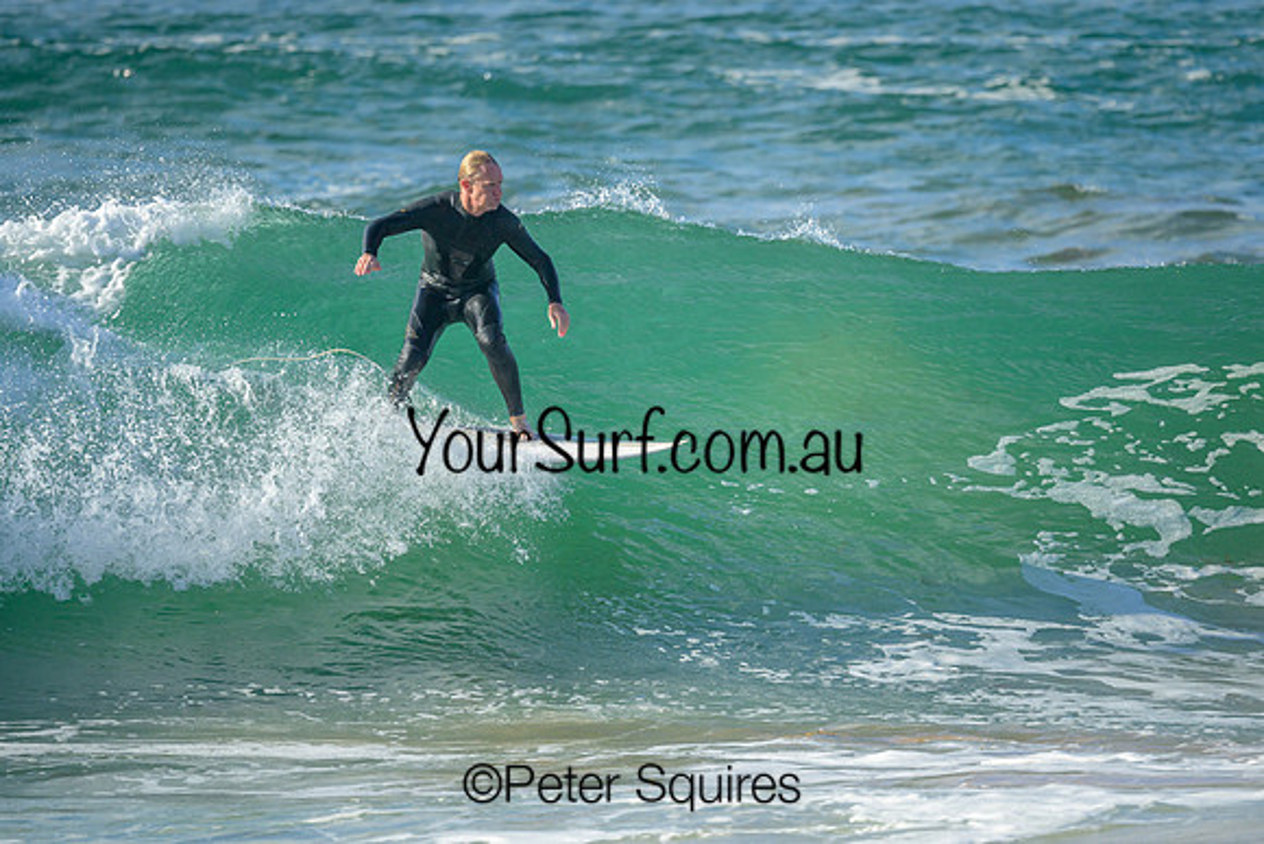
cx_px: 666
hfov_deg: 2.3
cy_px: 412
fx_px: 32163
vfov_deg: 1.5
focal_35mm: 916
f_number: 6.3
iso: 250
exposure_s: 1/2000
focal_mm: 800
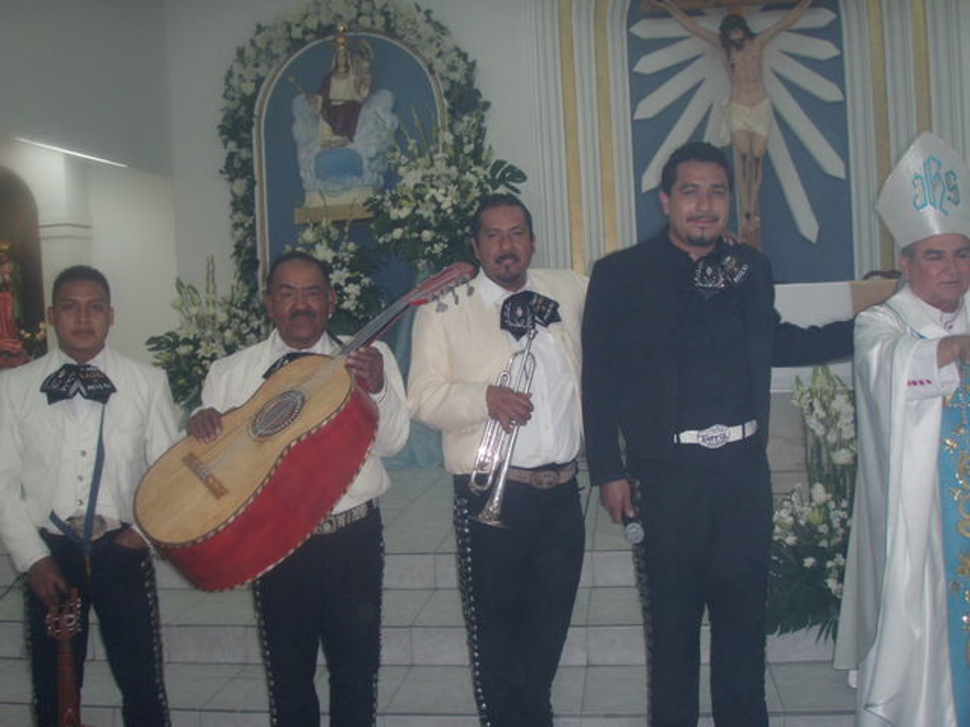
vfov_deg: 37.7
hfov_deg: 49.0
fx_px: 1065
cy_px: 364
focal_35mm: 38
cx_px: 485
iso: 160
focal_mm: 6.7
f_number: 3.5
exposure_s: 1/30
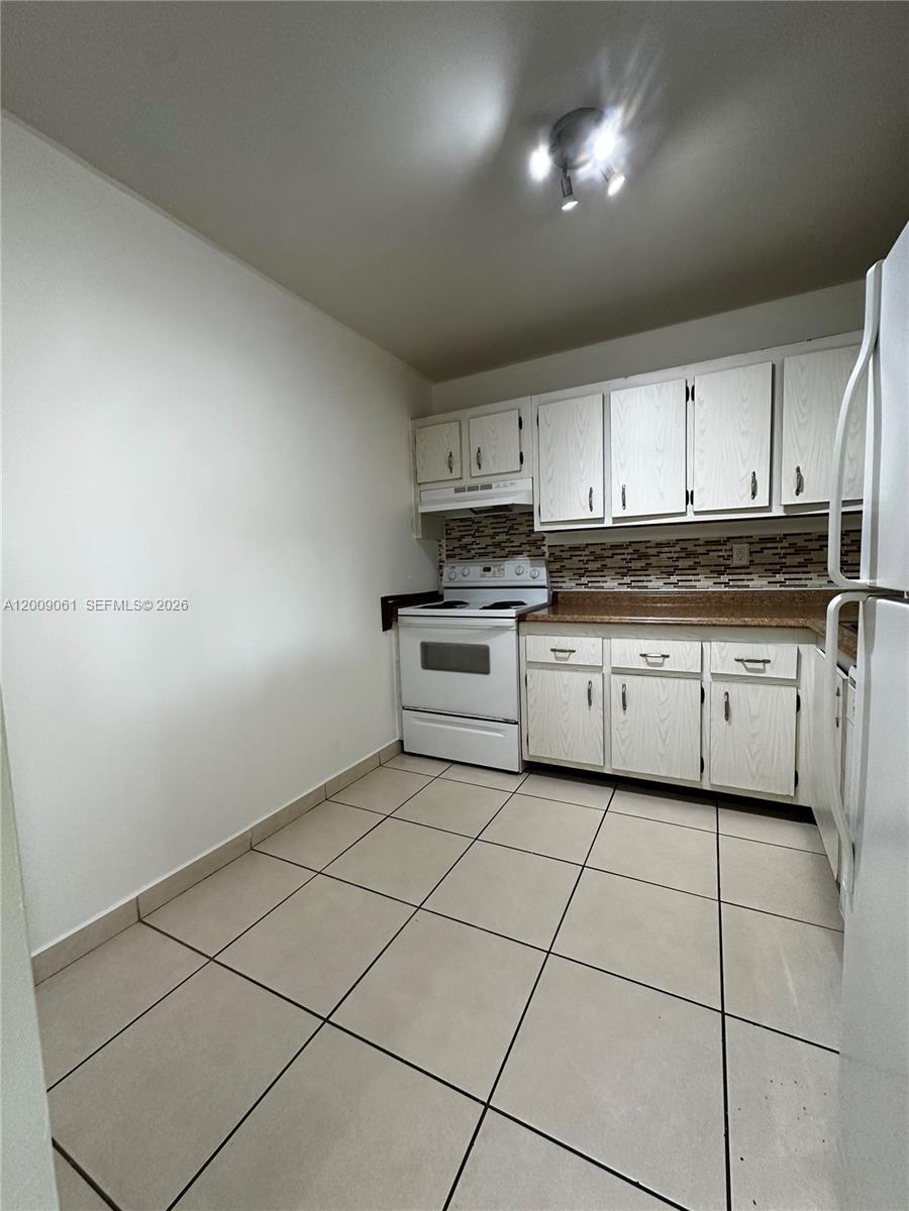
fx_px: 490
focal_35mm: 14
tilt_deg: -4.0
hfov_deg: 85.7
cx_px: 454
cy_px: 606
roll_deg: +1.5
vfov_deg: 102.1
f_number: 2.2
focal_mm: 2.22
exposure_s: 1/120
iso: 250
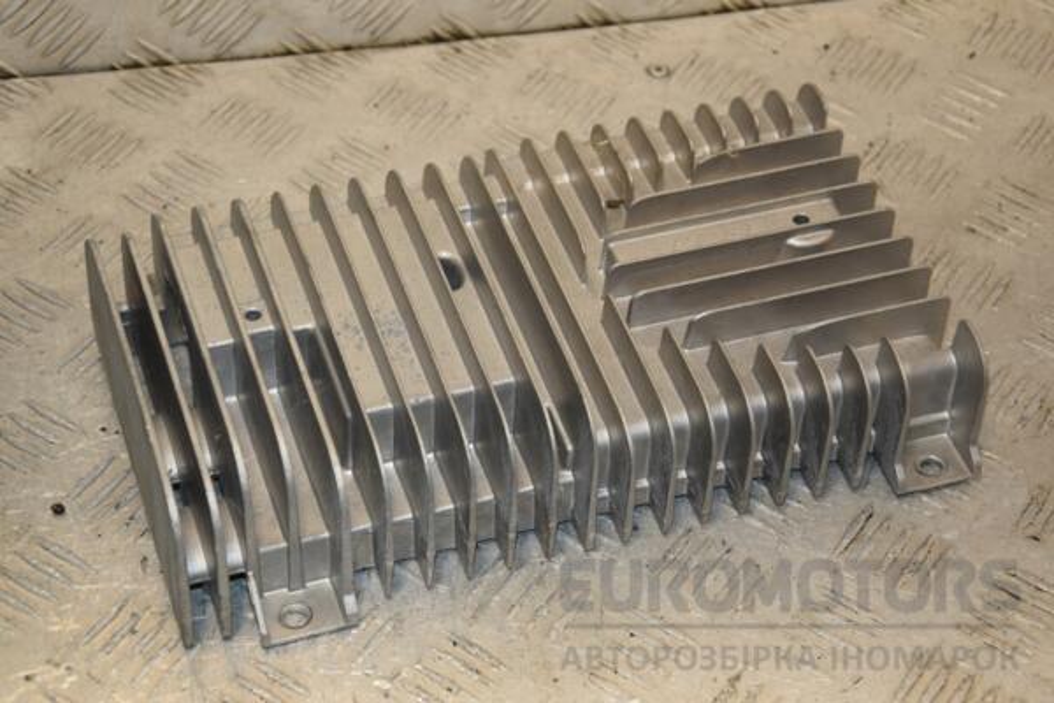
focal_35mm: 78
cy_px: 352
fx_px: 2283
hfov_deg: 26.0
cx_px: 527
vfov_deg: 17.5
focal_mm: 52
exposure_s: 1/200
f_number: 5.6
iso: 800
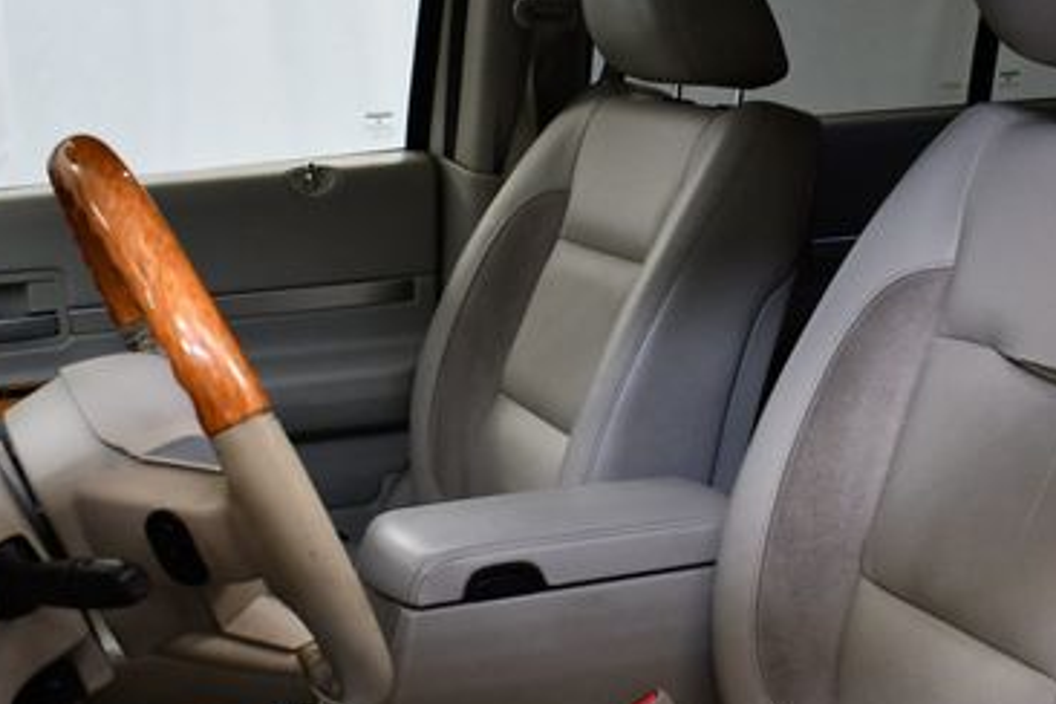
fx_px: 1848
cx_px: 655
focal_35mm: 63
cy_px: 372
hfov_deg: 31.8
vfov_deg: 21.6
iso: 800
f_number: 3.5
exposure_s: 1/125
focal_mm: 18
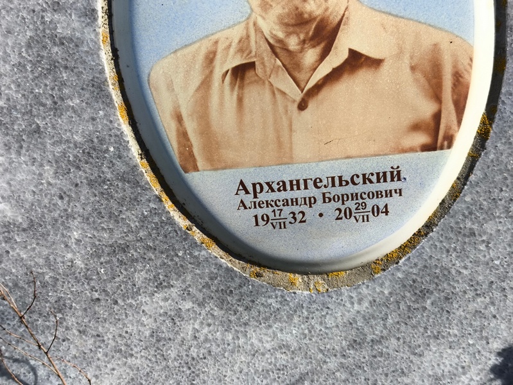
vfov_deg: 29.1
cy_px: 192
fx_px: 741
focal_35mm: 50
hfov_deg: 38.2
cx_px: 256
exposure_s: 1/772
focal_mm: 4.71
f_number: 1.7
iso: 50
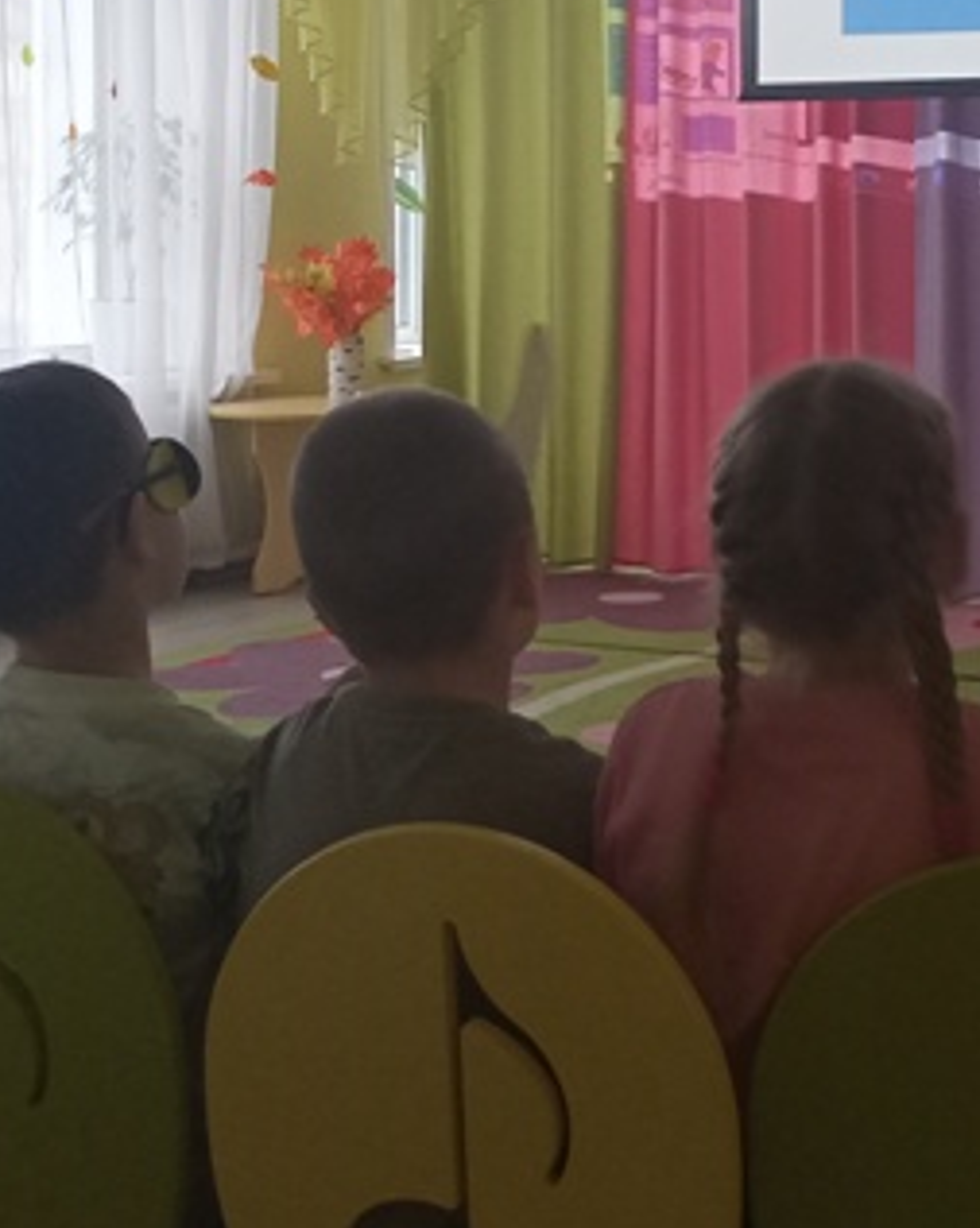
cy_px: 232
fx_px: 2505
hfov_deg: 21.8
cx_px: 829
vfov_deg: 27.0
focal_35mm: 69
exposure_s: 1/60
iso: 630
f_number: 1.8
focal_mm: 4.69
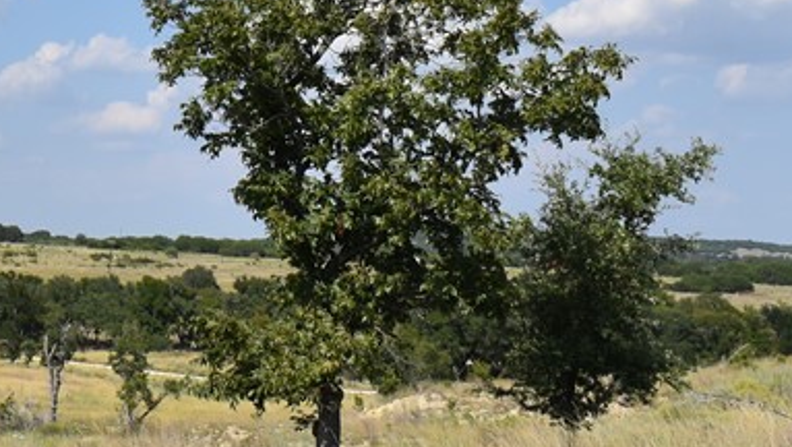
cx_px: -83
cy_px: -74
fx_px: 1870
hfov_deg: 22.5
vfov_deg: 13.3
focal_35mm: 89
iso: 100
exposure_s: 1/400
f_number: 9
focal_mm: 20
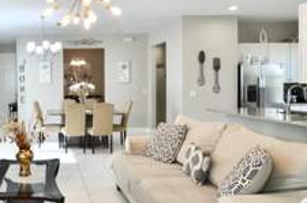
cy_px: 89
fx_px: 272
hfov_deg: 53.4
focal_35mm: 32
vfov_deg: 40.9
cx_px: 46
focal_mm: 10
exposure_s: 1/125
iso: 320
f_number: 5.6
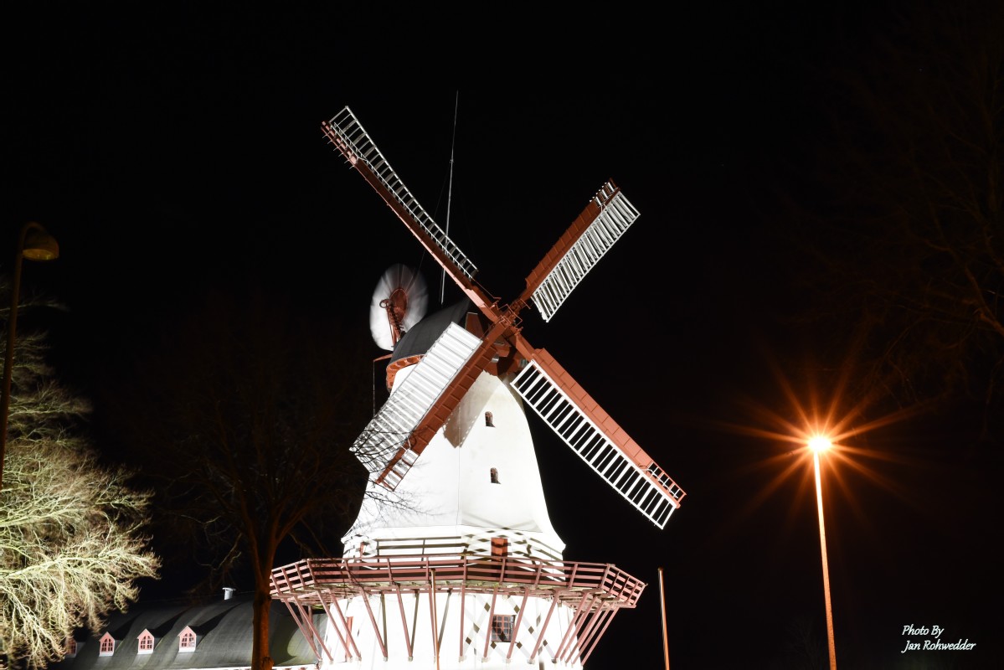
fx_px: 1395
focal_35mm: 50
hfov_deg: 39.6
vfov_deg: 27.0
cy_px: 335
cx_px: 502
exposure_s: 13
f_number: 16
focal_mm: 50
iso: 1000
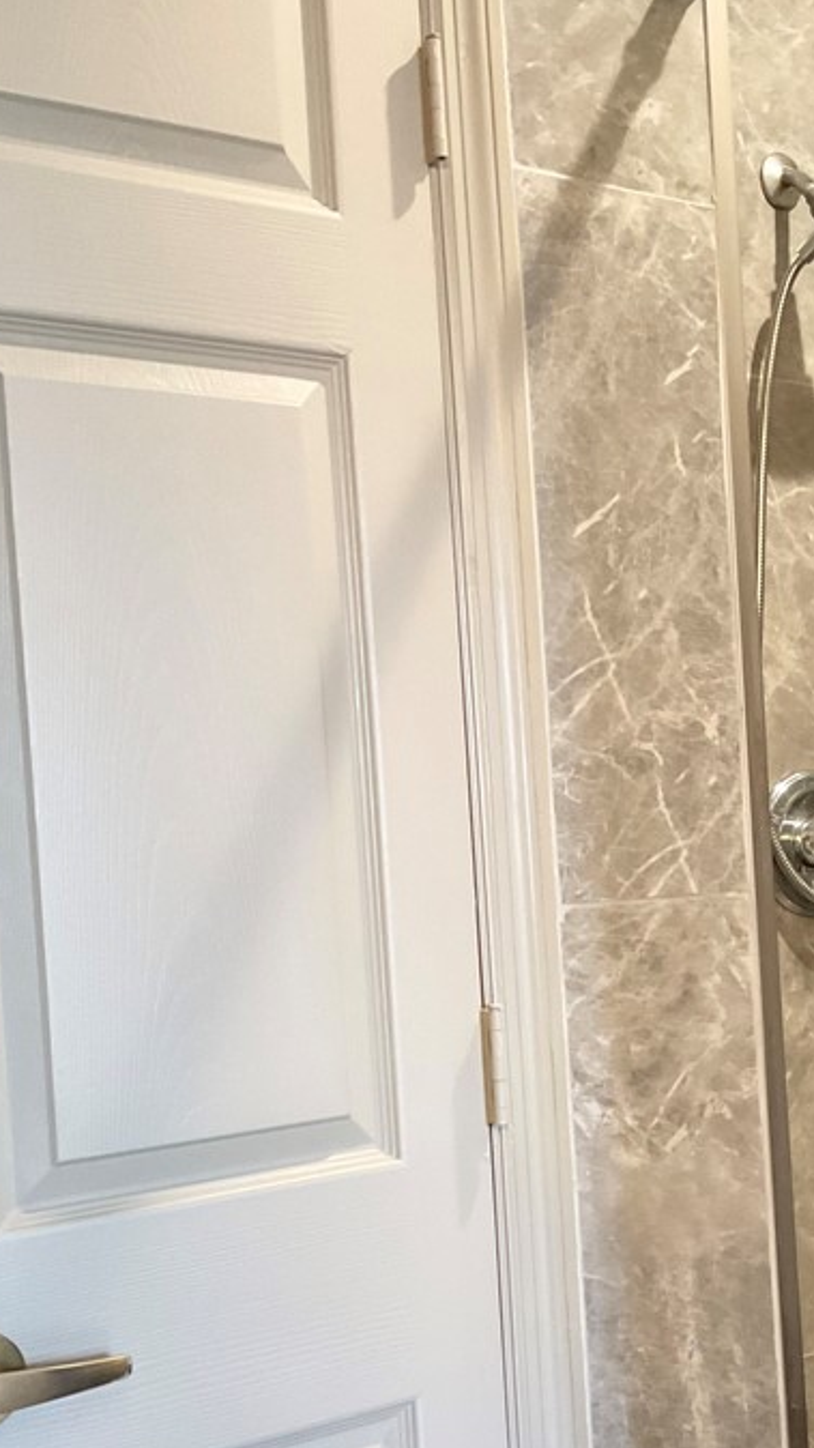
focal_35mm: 48
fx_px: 1842
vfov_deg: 42.6
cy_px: 883
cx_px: 689
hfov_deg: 24.4
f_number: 1.8
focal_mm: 3
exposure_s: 1/40
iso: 200
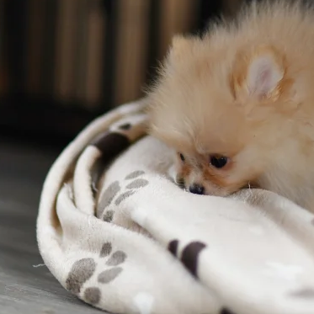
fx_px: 1550
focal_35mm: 151
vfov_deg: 11.6
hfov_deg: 11.6
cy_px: 153
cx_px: 144
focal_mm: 85
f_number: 1.4
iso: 400
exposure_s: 1/1000
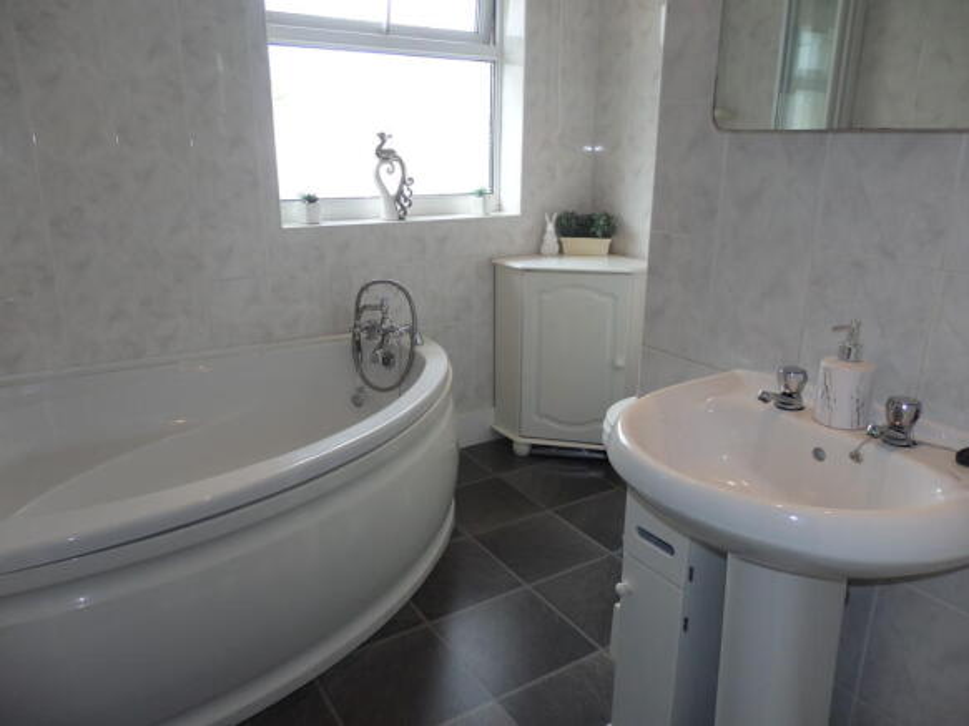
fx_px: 700
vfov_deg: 54.9
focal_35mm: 25
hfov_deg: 69.4
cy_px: 363
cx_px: 484
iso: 100
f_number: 3
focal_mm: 4.5
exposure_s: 1/100
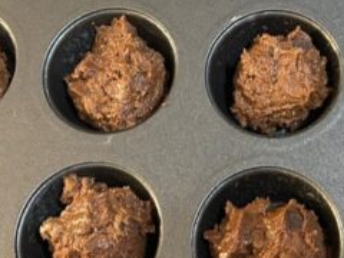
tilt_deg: -67.7
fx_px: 775
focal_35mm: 78
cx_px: 235
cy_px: 59
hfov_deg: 24.9
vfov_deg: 18.8
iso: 500
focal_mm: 5.7
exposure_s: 1/30
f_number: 1.5
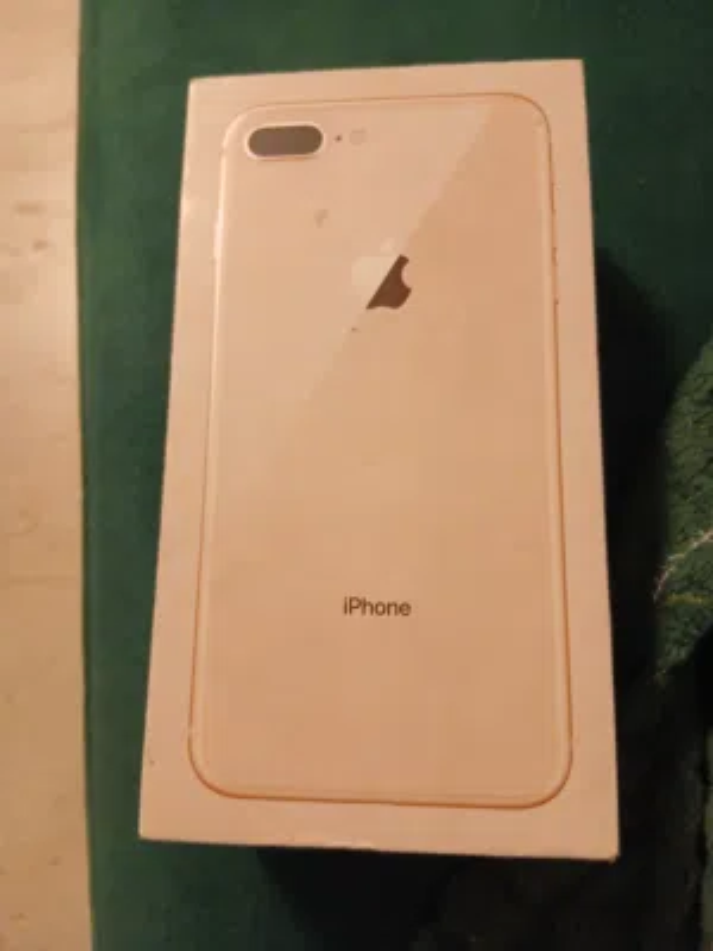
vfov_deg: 67.3
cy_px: 476
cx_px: 356
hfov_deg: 53.1
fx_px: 714
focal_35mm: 26
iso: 250
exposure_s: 1/33.3
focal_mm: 3.98
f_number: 1.8
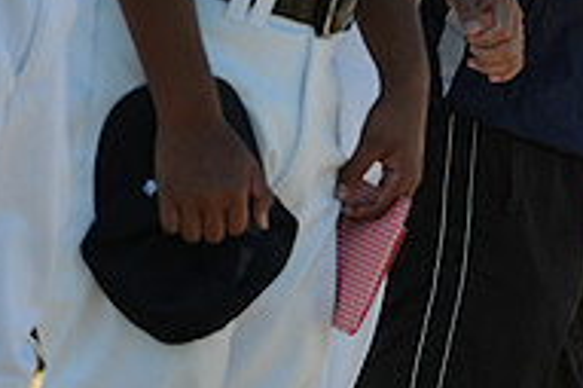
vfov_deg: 1.0
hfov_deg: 1.5
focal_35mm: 1364
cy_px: -191
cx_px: 766
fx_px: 22070
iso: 200
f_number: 4
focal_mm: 300
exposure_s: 1/1250
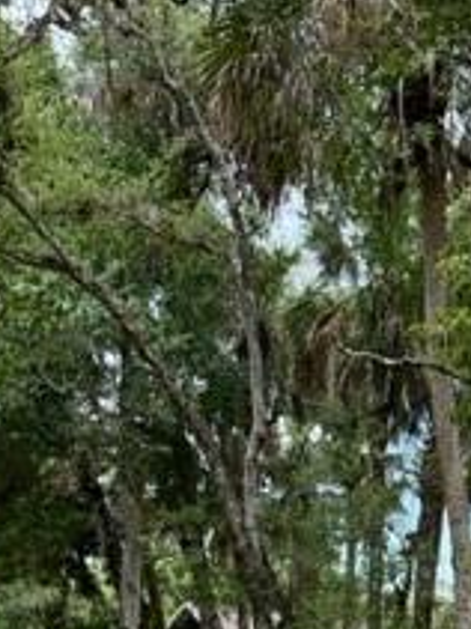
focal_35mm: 79
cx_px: 388
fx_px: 1435
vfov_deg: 21.8
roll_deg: -1.1
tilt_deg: -3.3
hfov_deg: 18.4
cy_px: 856
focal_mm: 5.7
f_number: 1.5
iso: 50
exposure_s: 1/458
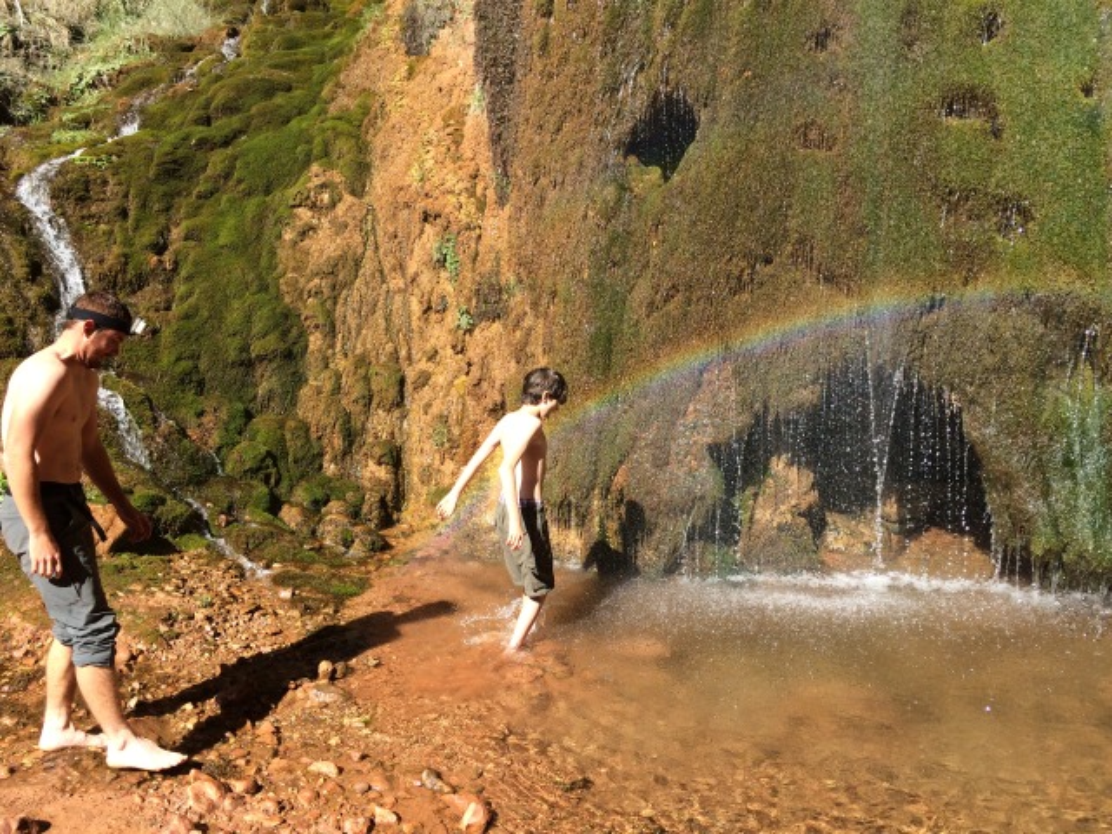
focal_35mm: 29
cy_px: 417
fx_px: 932
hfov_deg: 61.7
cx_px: 556
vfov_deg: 48.2
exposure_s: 1/873
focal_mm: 4.15
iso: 32
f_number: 2.2
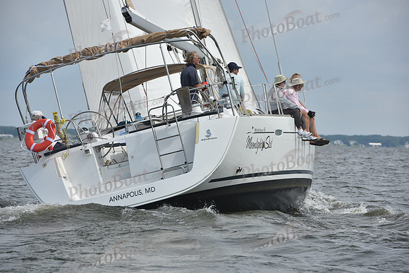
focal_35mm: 200
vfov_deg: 6.9
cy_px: 136
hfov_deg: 10.3
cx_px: 204
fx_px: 2273
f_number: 9
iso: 320
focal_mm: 200
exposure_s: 1/1600
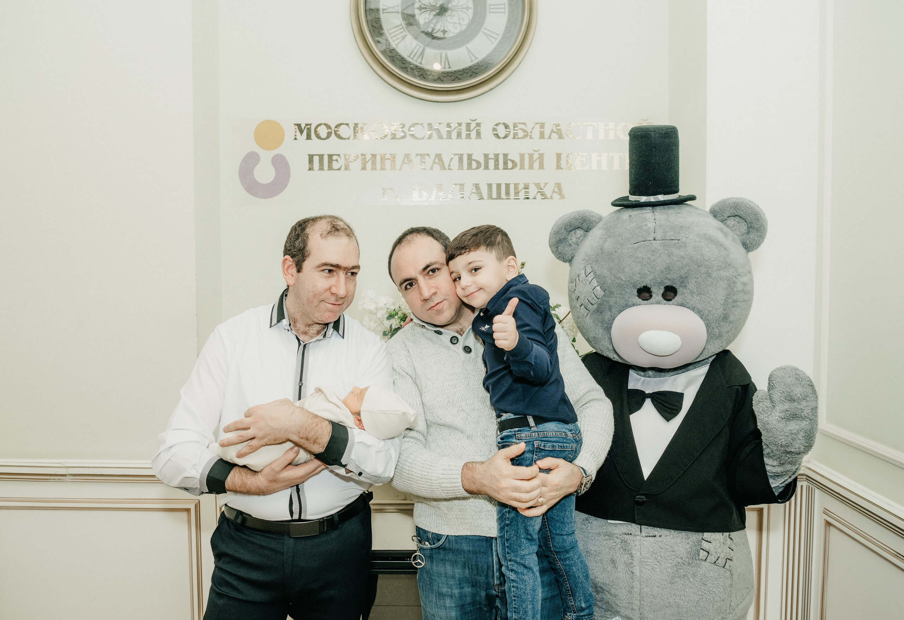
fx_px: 828
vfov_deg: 41.1
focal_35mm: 33
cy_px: 331
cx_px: 427
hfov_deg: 57.2
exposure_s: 1/160
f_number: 4.5
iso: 320
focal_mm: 26
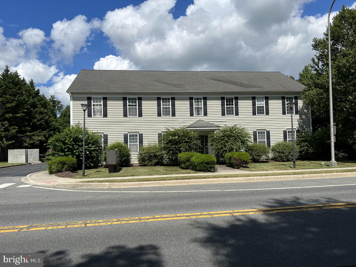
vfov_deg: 53.1
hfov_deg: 67.3
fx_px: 267
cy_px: 134
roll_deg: +1.7
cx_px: 178
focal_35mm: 26
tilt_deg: +1.3
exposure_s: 1/7463
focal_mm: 5.7
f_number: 1.5
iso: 50
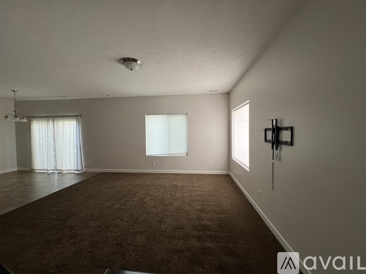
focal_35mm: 13
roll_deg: +0.5
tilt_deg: -1.6
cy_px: 137
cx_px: 183
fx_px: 137
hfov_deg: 106.2
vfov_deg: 89.9
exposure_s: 1/99
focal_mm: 1.57
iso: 200
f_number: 1.8
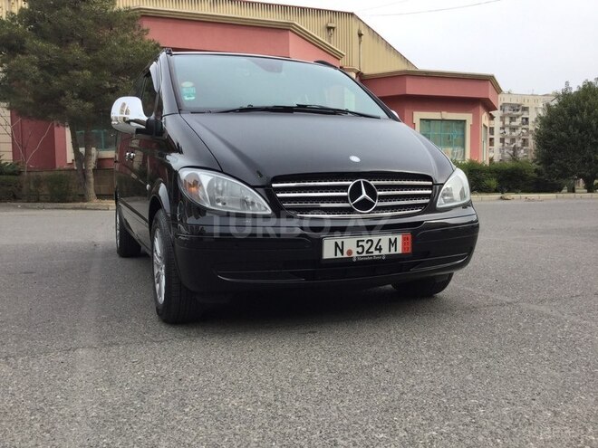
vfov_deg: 45.4
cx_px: 299
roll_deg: +0.7
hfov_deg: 58.4
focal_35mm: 31
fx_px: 536
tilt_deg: -3.8
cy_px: 224
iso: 25
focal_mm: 3.3
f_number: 2.4
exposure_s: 1/558
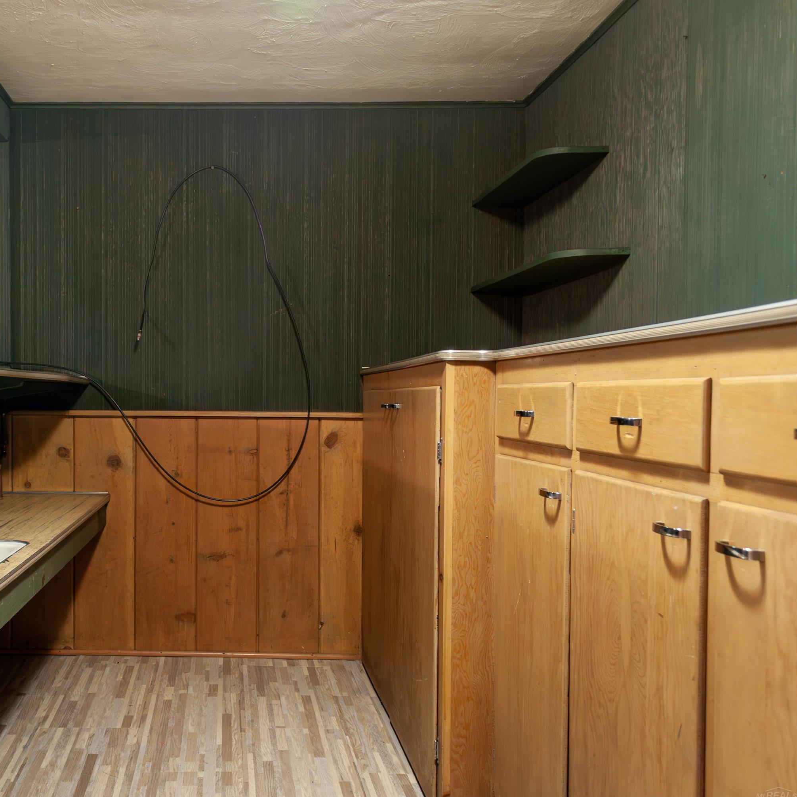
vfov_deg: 47.2
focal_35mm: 35
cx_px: 219
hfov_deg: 45.9
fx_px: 912
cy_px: 398
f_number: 5.6
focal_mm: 18
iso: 800
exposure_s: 1/6
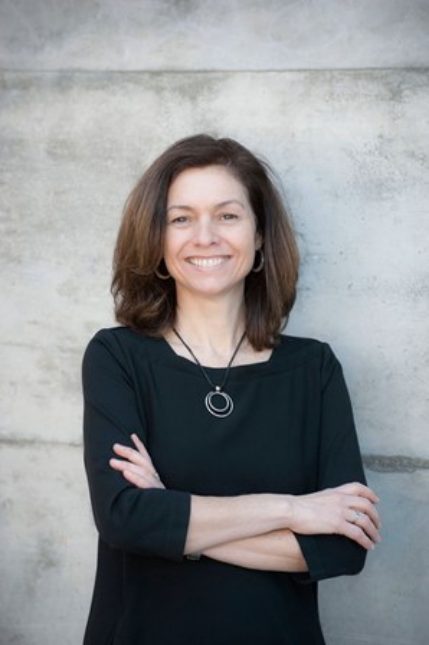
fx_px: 3043
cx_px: 214
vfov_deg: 12.1
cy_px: 322
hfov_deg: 8.1
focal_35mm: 170
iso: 2000
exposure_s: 1/160
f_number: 5
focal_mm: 170
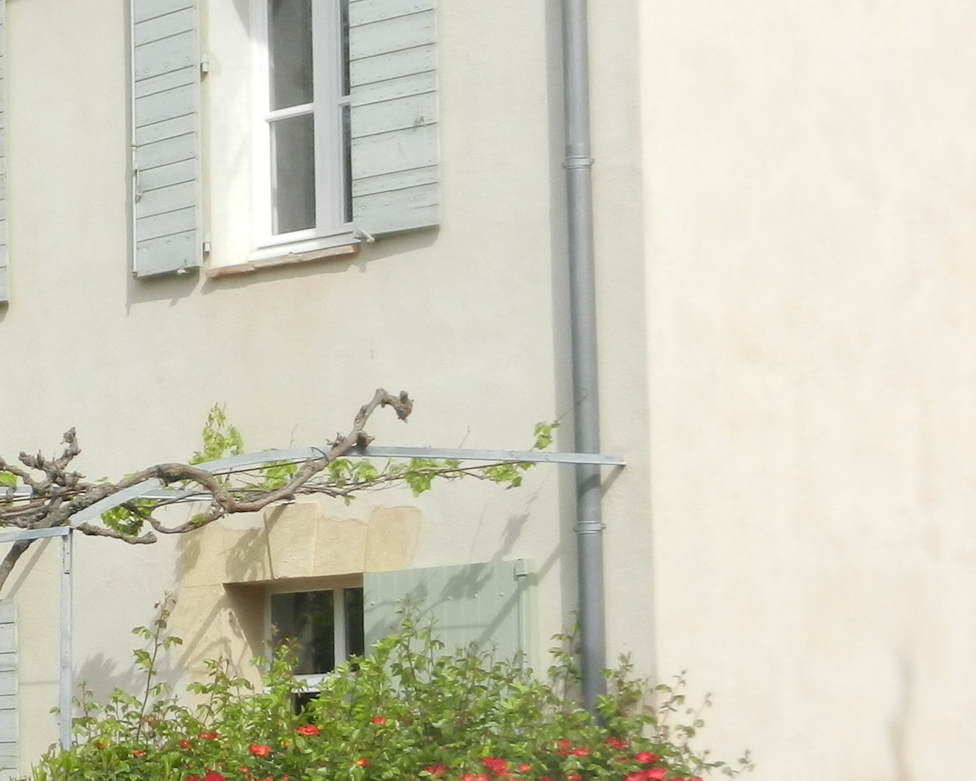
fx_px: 4189
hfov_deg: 12.9
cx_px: -262
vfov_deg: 10.6
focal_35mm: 145
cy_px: 495
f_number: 4.4
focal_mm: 9.4
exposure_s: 1/800
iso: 160
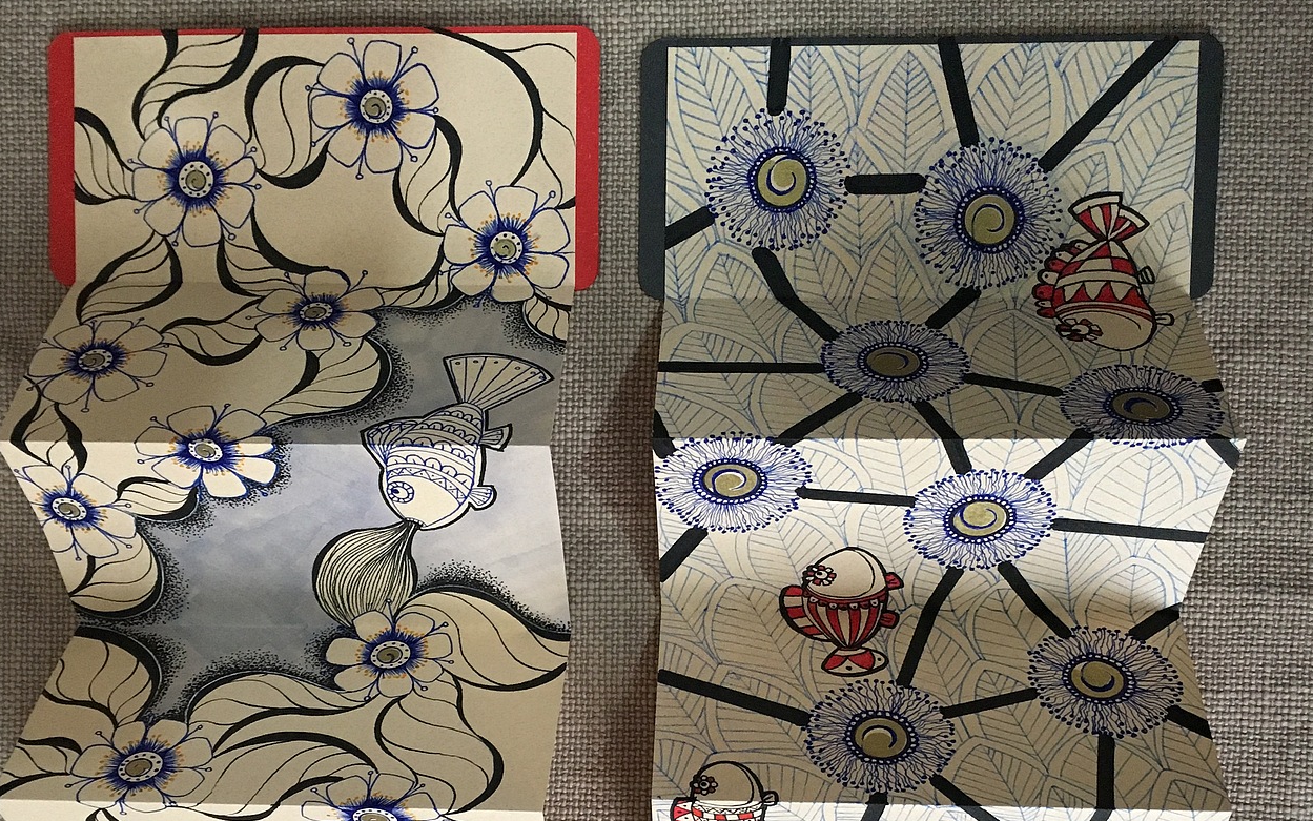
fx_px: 1503
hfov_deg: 47.2
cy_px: 643
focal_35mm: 42
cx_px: 653
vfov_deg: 29.9
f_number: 2.2
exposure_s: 1/33
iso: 200
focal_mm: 4.15
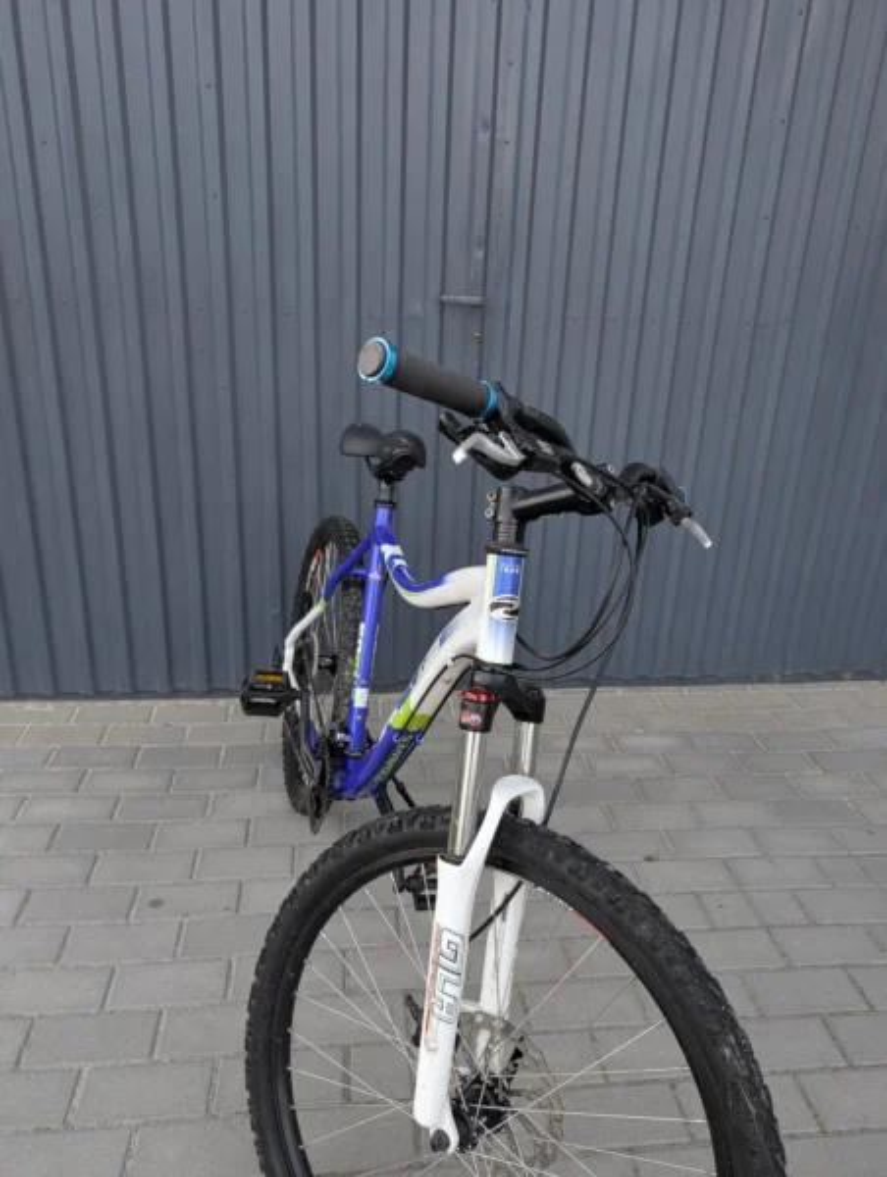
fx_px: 818
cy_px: 588
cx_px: 444
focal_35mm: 24
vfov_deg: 71.5
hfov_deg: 57.0
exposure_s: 1/23.8
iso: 58
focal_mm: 6.9
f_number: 1.68
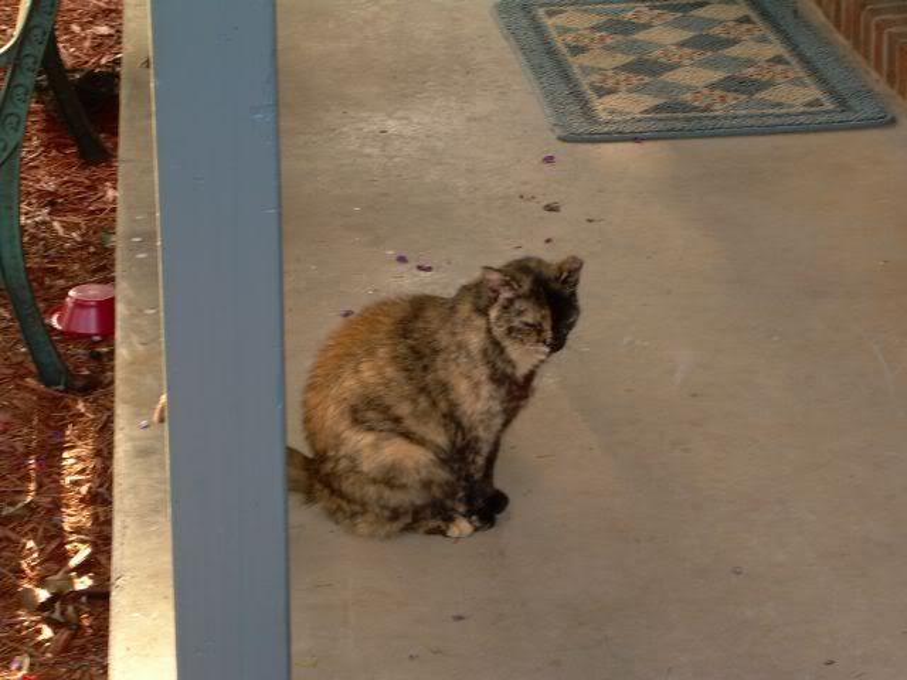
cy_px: 340
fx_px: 2882
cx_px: 454
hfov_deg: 17.9
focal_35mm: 110
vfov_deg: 13.5
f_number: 4.9
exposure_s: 1/30
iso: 50
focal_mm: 18.9
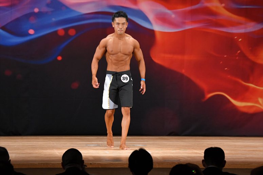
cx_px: 132
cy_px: 88
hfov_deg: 8.6
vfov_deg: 5.7
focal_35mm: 240
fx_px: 1753
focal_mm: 160
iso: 3200
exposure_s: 1/400
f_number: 5.6
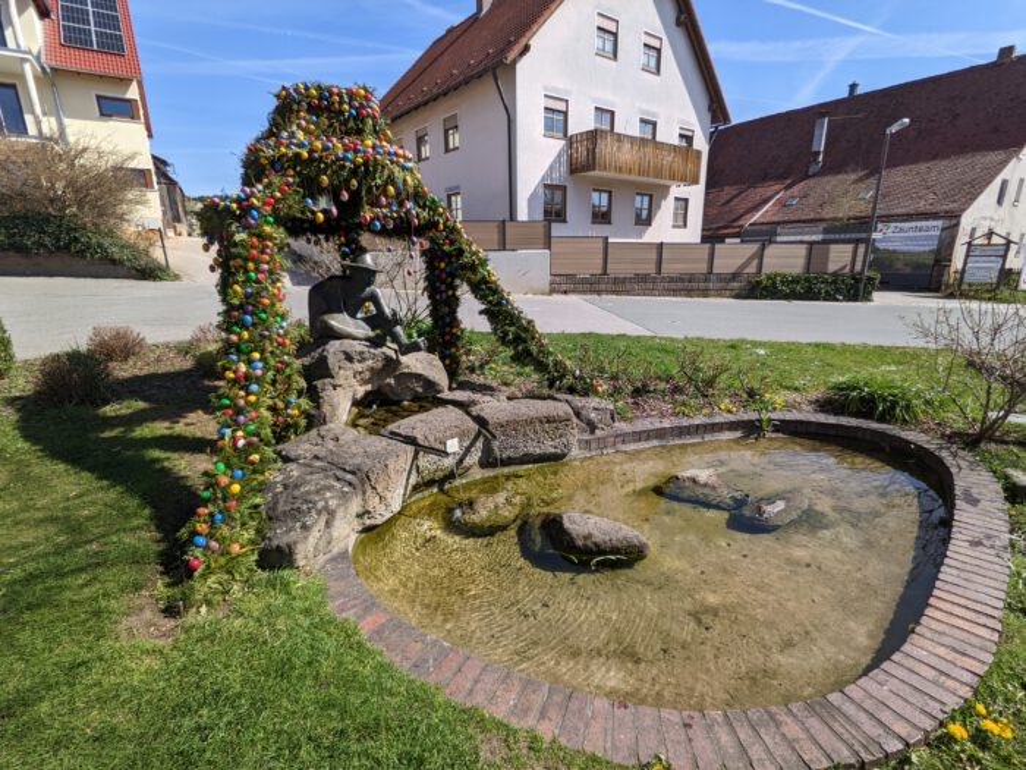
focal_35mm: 16
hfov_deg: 94.5
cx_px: 513
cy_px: 385
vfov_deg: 78.1
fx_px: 474
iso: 35
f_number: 2.2
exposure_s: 1/961
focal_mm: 2.22
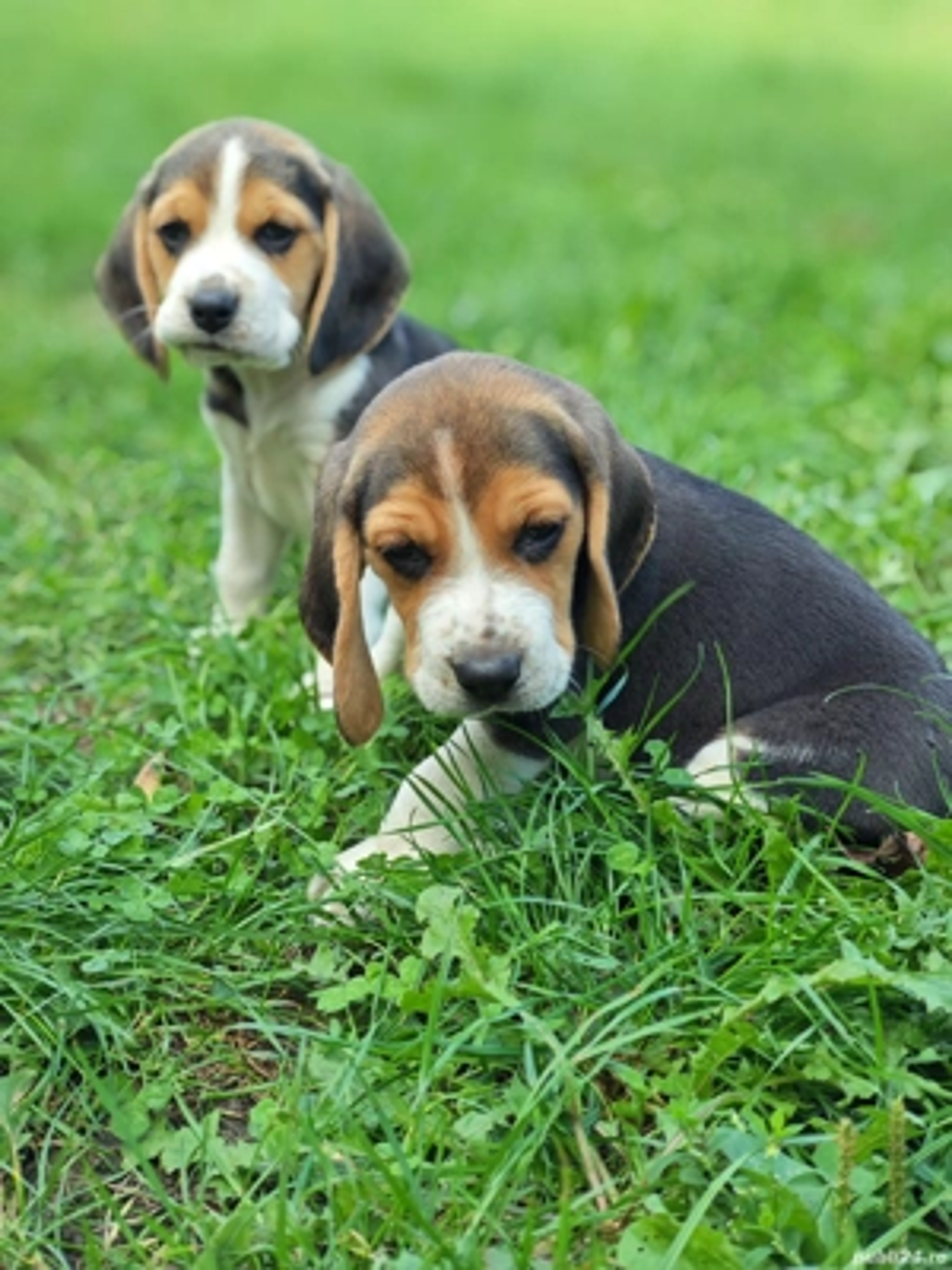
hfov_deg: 24.4
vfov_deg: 32.2
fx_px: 2200
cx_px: 476
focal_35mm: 60
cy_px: 635
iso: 64
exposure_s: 1/100
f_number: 2
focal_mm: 9
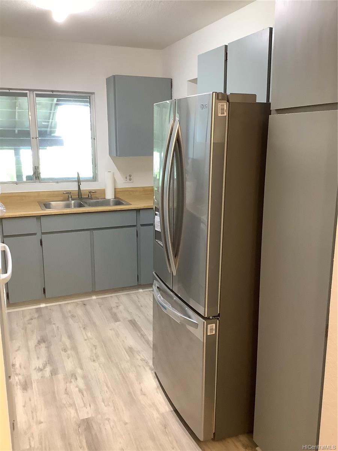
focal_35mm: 31
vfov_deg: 58.4
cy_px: 226
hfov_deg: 45.4
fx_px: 404
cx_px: 169
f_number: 2.4
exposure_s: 1/60
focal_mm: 3.3
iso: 160
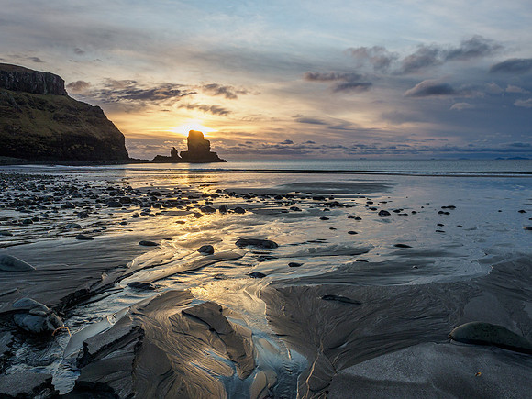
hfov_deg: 63.4
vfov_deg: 49.8
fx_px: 428
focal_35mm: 28
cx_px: 223
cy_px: 231
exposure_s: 1/40
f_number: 7.1
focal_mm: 12
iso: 200
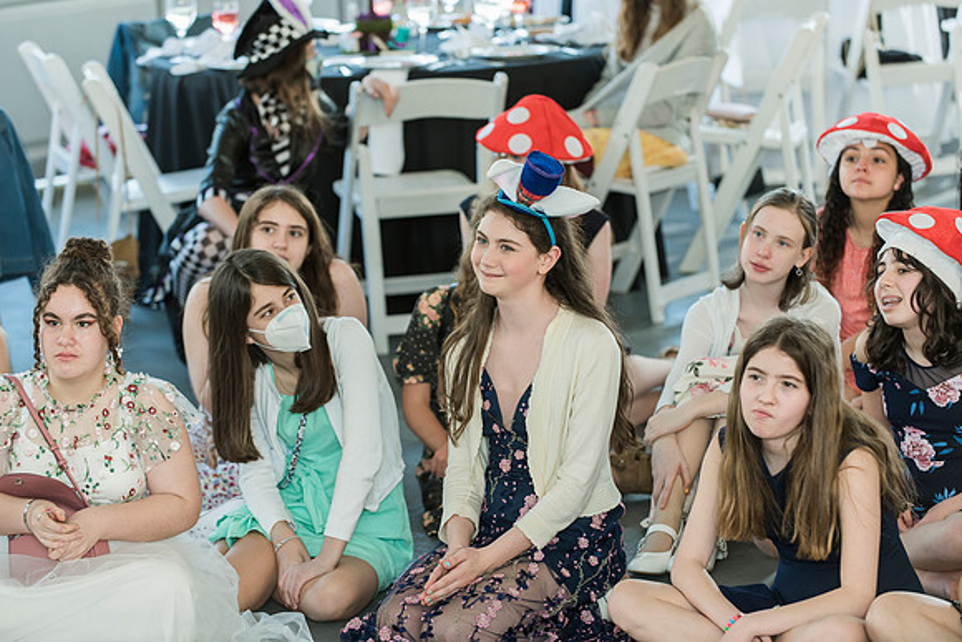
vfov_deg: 11.0
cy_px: 321
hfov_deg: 16.4
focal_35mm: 125
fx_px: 3341
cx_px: 481
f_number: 4
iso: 640
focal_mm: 125
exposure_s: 1/160
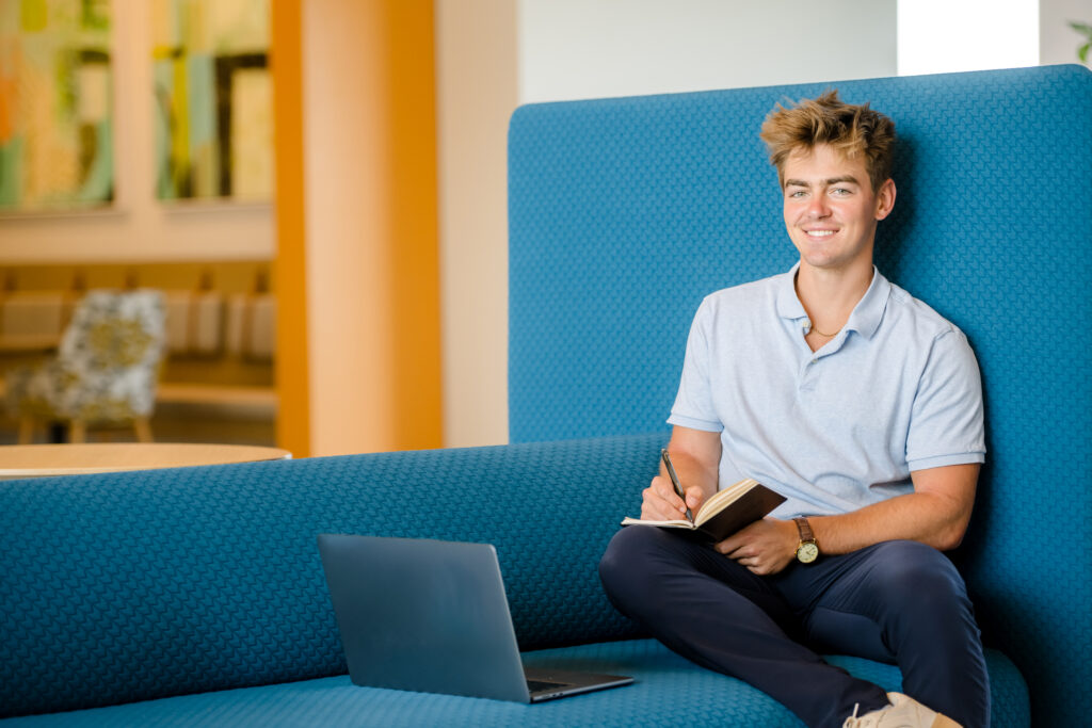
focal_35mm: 105
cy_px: 364
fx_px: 3185
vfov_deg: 13.0
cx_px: 546
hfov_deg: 19.5
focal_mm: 105
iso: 640
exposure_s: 1/200
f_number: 2.8
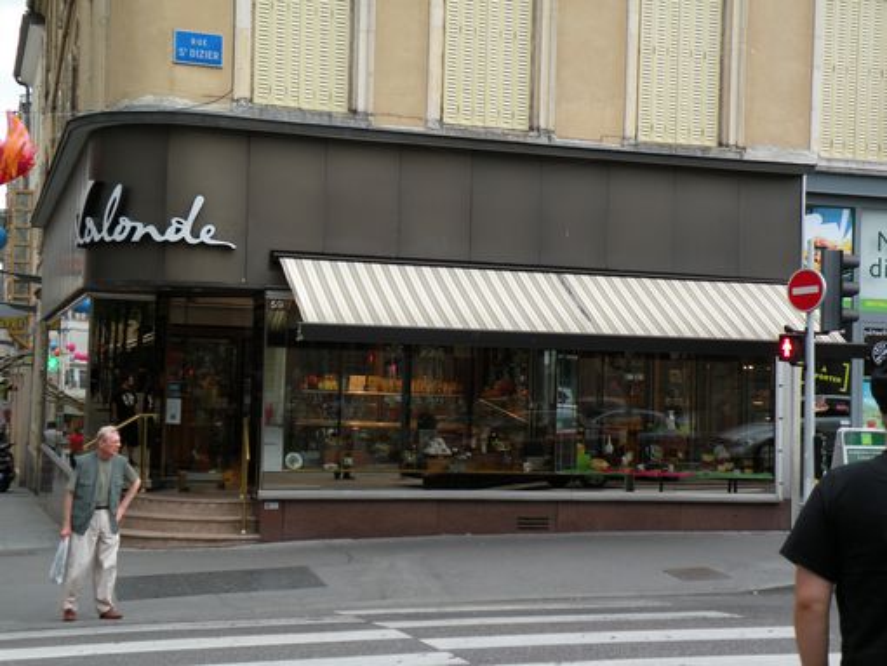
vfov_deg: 26.1
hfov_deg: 34.3
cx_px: 444
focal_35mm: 56
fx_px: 1436
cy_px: 333
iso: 64
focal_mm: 9.8
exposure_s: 1/95.6
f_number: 3.5
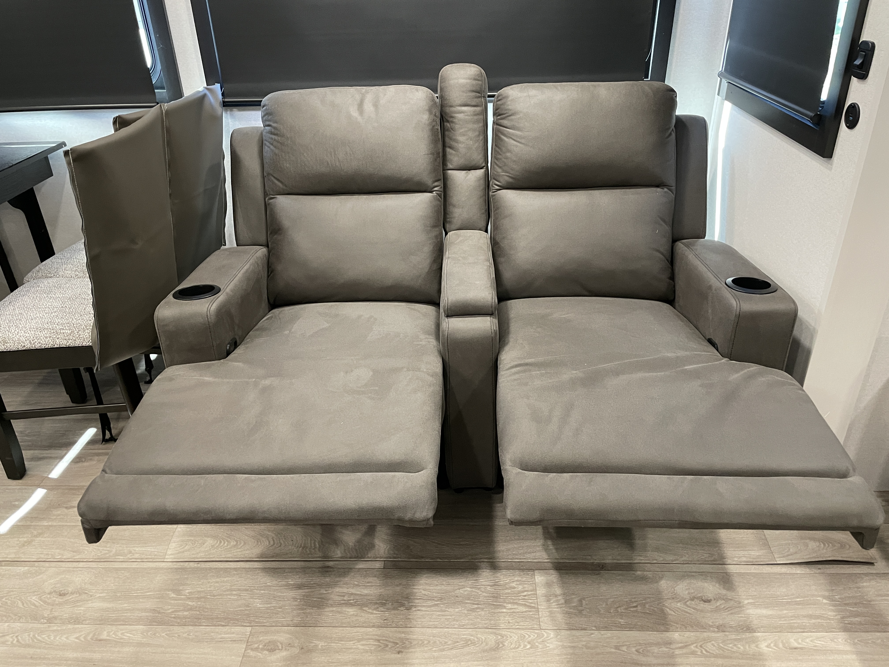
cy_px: 334
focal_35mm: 26
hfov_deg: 67.3
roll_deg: +1.7
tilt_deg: -27.6
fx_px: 668
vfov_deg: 53.1
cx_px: 444
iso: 400
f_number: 1.6
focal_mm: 4.2
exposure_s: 1/35
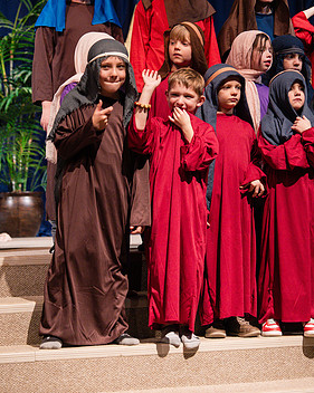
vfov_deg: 15.3
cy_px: 143
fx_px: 1466
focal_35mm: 126
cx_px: 168
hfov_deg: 12.2
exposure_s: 1/400
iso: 1000
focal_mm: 70
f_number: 2.8
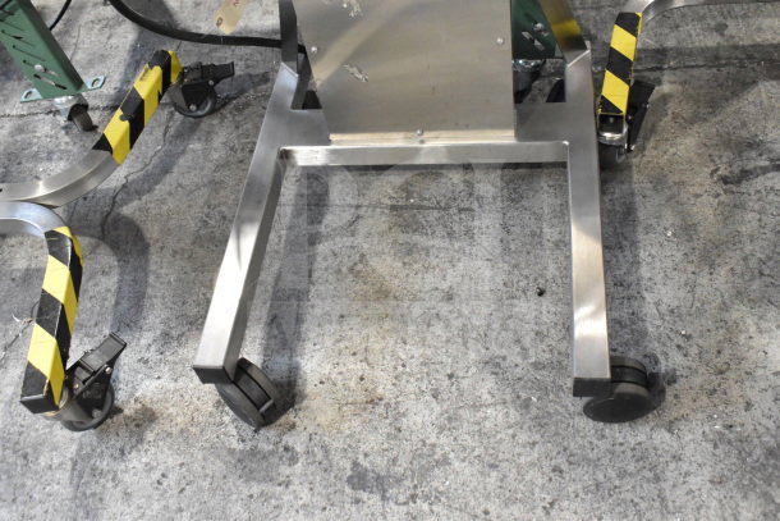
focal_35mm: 36
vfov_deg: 36.9
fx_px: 780
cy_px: 260
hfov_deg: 53.1
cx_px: 390
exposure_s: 1/250
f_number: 8
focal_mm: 24
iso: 6400
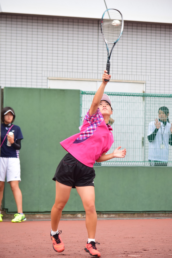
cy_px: 129
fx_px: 1505
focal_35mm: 210
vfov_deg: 9.8
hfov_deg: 6.5
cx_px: 86
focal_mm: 140
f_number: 4.8
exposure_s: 1/1250
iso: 800
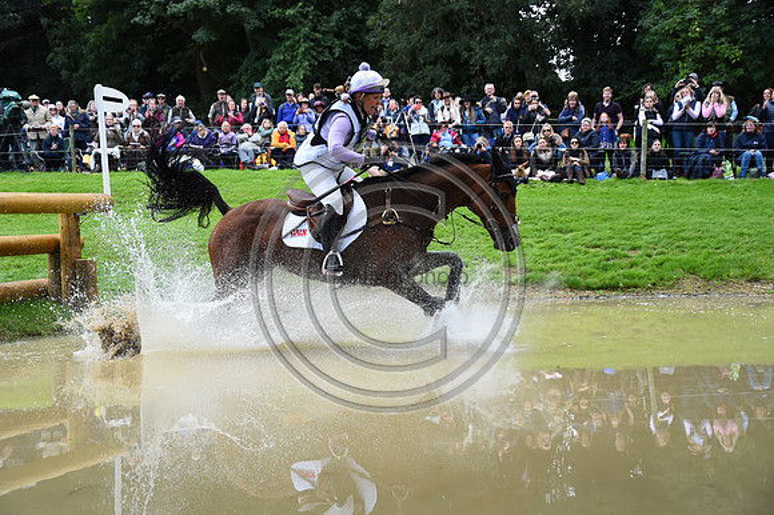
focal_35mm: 48
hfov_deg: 41.1
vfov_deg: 28.0
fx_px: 1031
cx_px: 387
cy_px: 258
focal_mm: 48
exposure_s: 1/1600
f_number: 4.2
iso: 1600
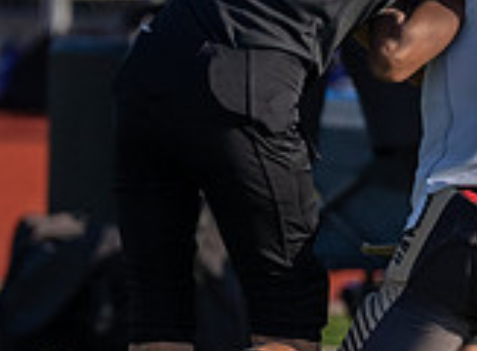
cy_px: 151
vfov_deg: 0.9
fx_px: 22847
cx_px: 646
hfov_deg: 1.2
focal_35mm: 1669
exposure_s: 1/3200
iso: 160
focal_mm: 200
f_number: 2.8
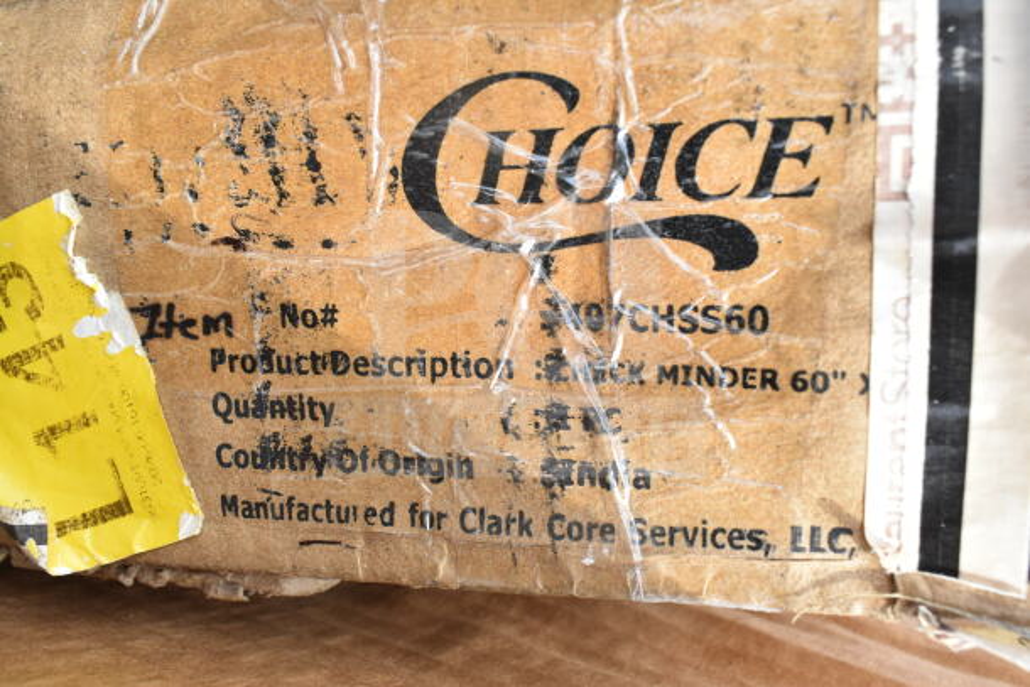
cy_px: 344
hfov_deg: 59.5
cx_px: 515
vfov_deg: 41.7
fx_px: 901
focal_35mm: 32
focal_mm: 21
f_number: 10
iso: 1600
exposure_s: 1/400
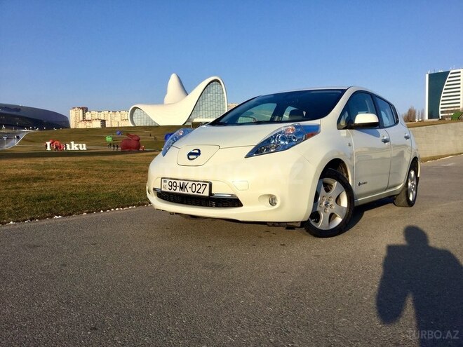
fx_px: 415
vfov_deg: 45.4
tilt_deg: -3.8
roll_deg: +1.2
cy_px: 174
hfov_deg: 58.4
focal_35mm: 31
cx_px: 232
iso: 25
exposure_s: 1/1164
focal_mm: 3.3
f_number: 2.4
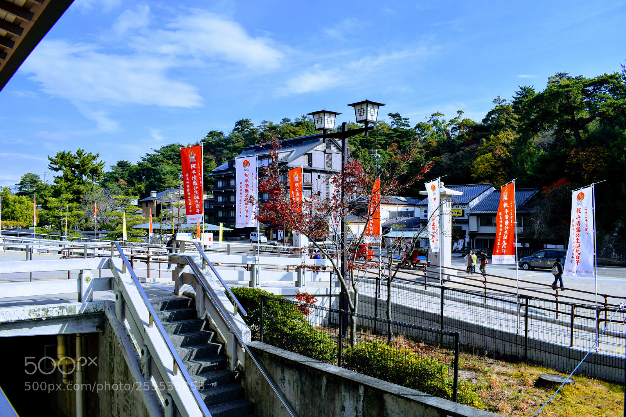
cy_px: 208
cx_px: 313
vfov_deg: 47.9
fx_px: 469
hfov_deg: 67.4
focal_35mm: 27
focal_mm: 18
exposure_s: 1/400
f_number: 10
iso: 200
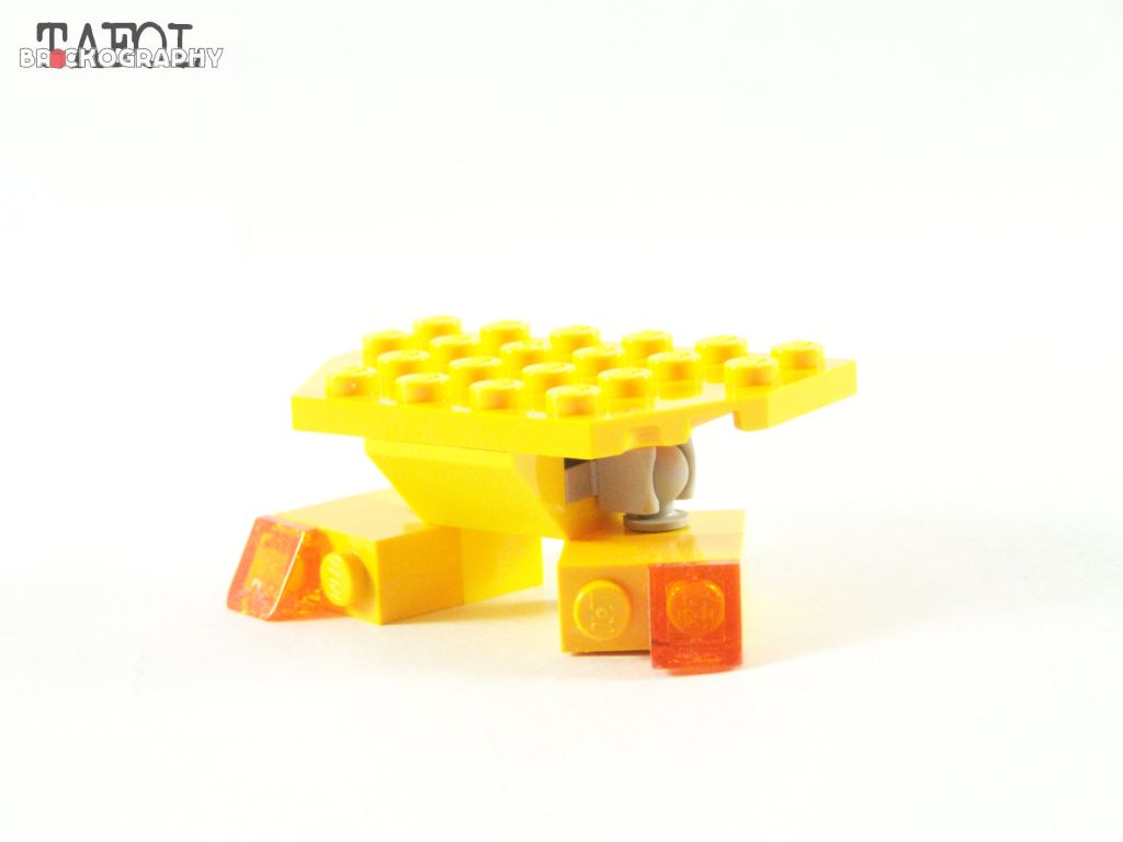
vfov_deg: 14.1
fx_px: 3406
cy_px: 421
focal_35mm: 105
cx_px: 562
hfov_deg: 18.7
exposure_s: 1/60
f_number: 3.6
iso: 400
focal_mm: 17.5
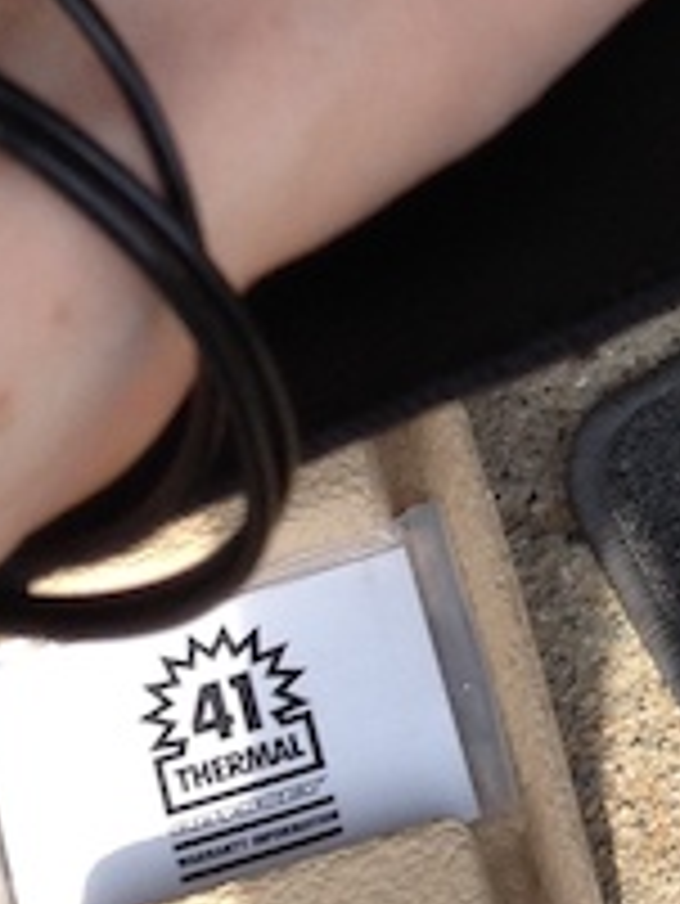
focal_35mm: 178
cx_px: 1193
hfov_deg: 8.1
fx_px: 4657
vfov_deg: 10.9
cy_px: -220
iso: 50
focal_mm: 4.28
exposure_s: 1/557
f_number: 2.4
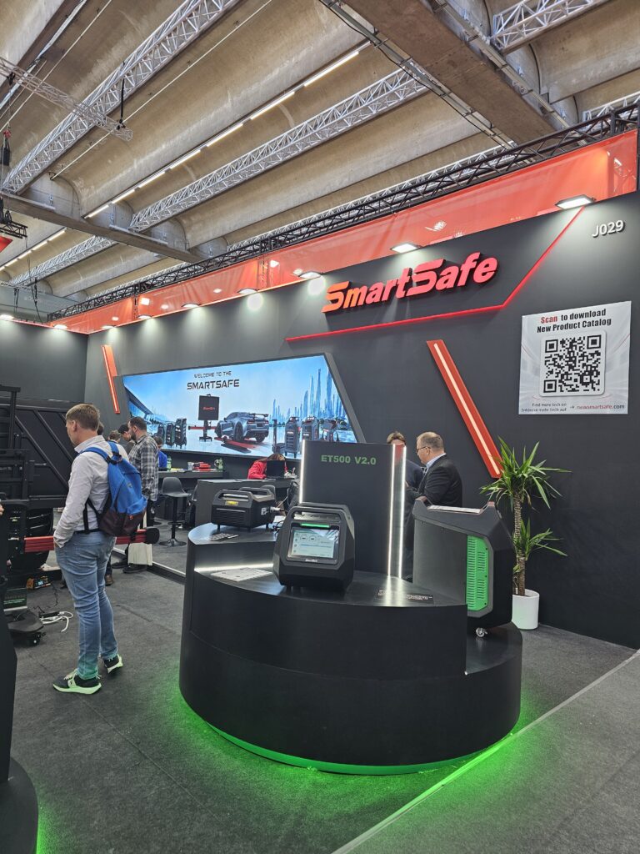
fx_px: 567
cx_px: 320
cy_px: 427
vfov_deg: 73.9
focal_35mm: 23
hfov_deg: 58.9
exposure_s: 1/97.9
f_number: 1.7
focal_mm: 6.3
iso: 64
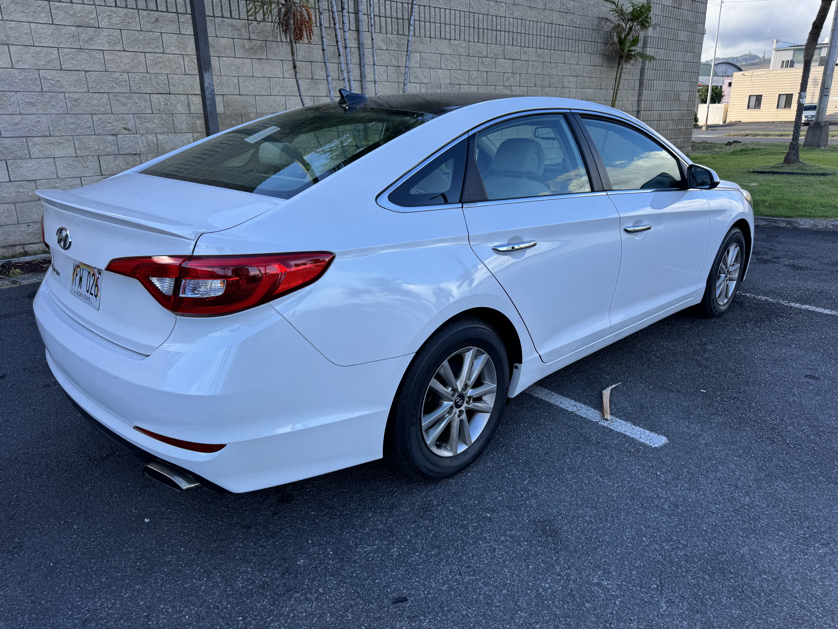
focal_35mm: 24
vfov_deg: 56.8
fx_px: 581
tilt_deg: -19.5
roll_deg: +0.7
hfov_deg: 71.6
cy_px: 314
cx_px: 419
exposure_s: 1/980
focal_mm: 6.76
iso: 80
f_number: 1.78
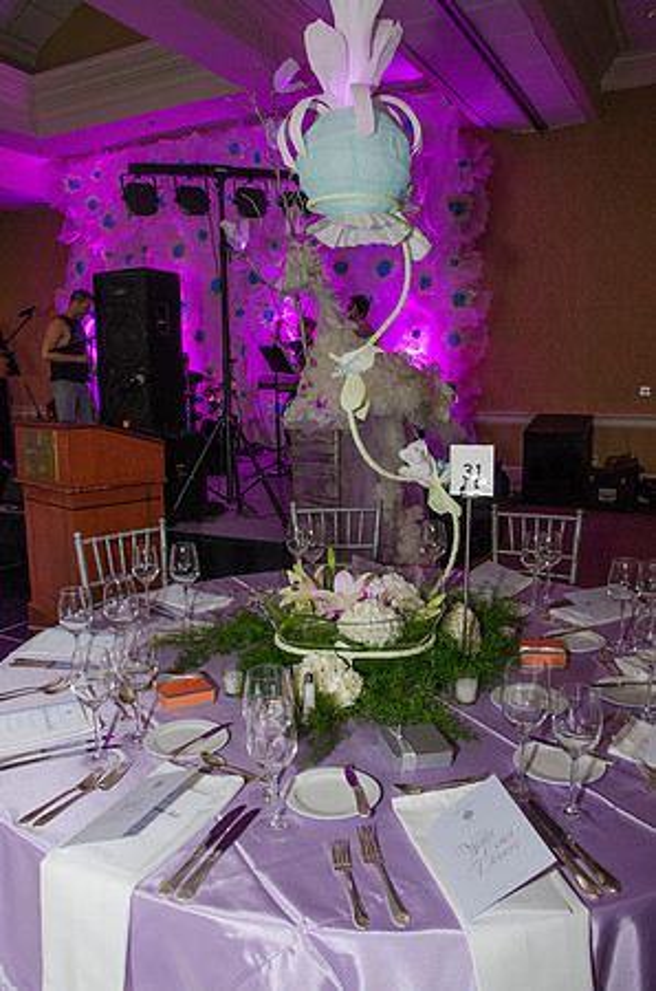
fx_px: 741
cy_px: 496
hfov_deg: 47.7
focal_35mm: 27
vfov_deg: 67.5
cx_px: 328
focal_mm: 18
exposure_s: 1/40
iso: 400
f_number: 5.6
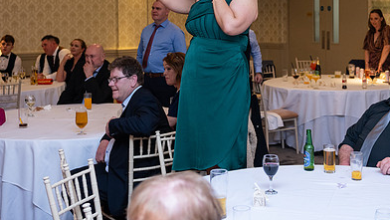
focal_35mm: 62
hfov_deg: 33.8
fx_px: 642
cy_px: 31
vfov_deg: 19.2
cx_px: 216
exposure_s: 1/160
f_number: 3.5
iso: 1000
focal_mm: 40
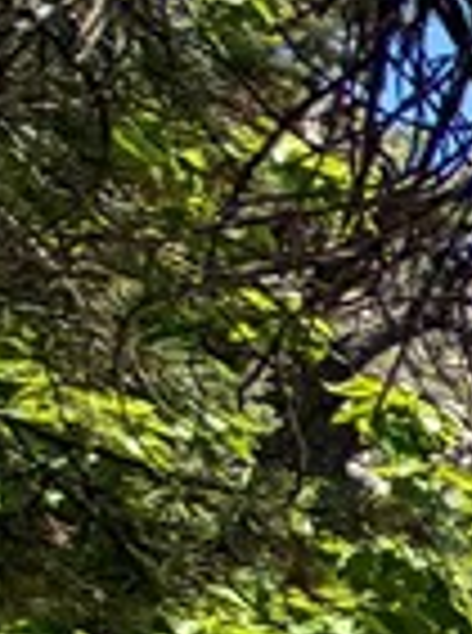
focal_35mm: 102
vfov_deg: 15.9
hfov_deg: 6.6
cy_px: 1196
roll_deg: +1.2
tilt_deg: +1.7
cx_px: 2270
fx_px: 1863
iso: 20
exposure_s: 1/779
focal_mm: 2.22
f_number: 2.2
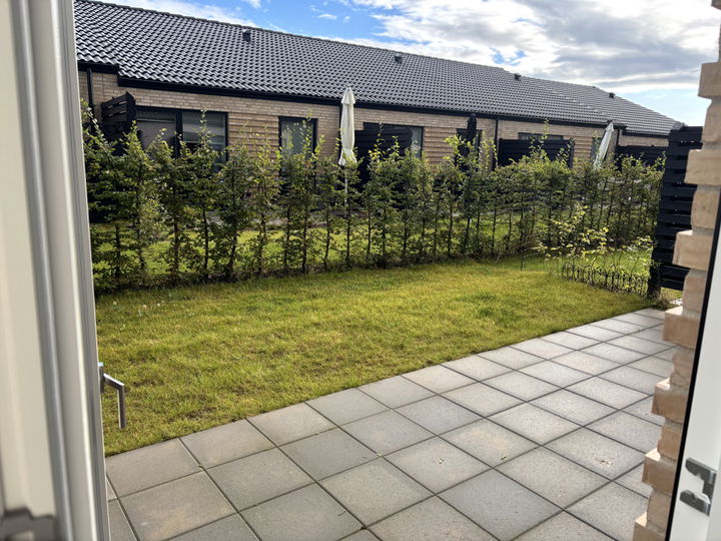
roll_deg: -1.6
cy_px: 270
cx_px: 360
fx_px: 542
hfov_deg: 67.3
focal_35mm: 26
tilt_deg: -10.7
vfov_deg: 53.1
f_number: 1.6
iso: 50
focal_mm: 5.96
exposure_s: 1/446
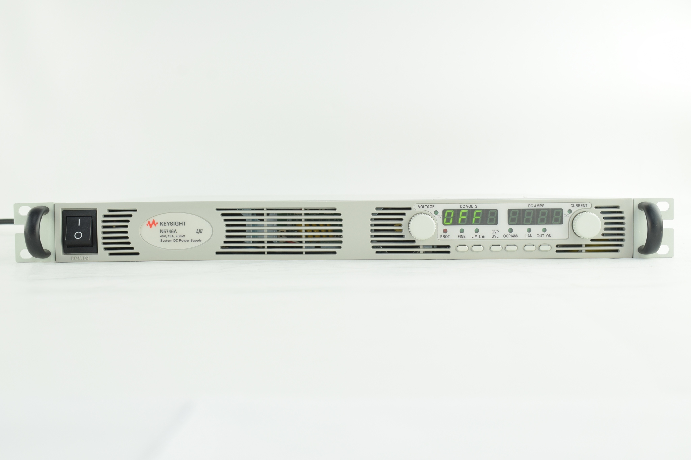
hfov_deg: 41.1
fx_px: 921
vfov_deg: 28.1
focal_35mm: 48
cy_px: 230
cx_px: 346
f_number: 10
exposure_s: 1/30
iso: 400
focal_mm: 32
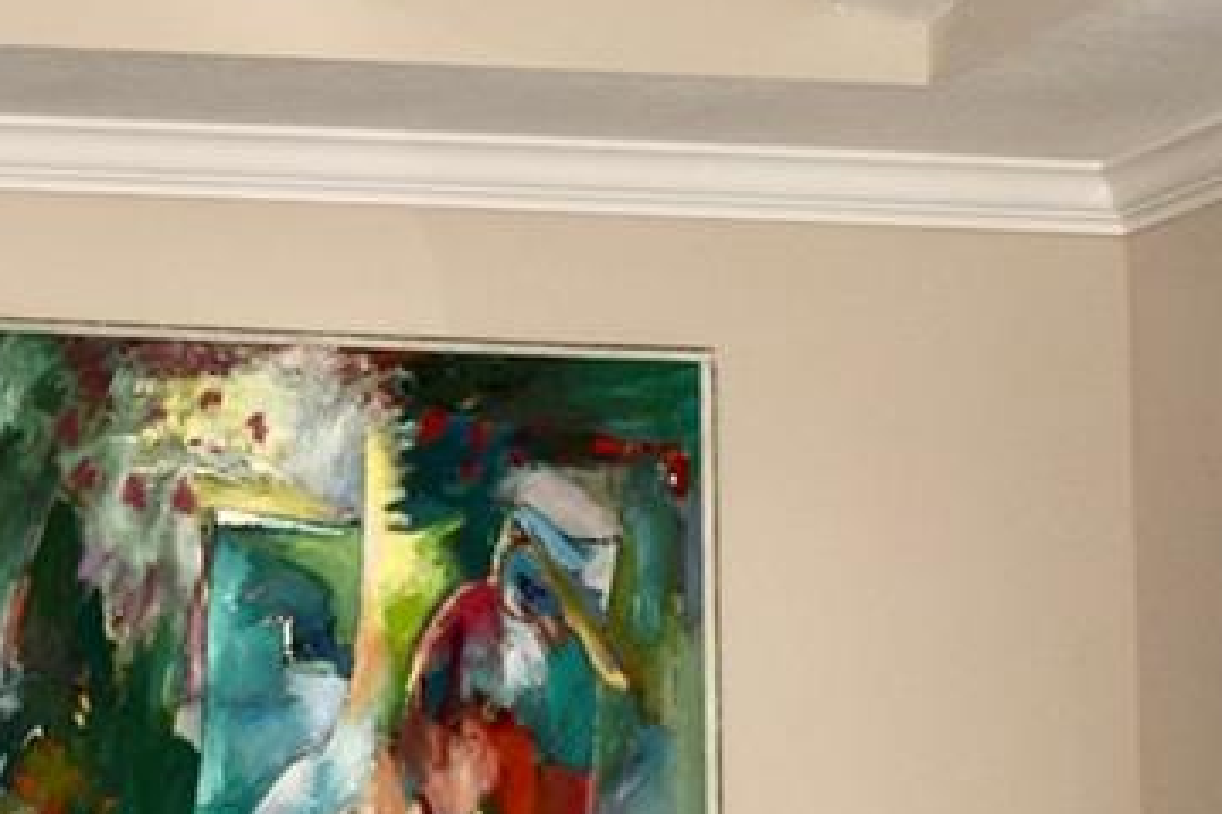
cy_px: 525
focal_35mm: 147
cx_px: -630
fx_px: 4987
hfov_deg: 13.2
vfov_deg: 9.3
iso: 100
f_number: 4
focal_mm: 22
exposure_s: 1/60
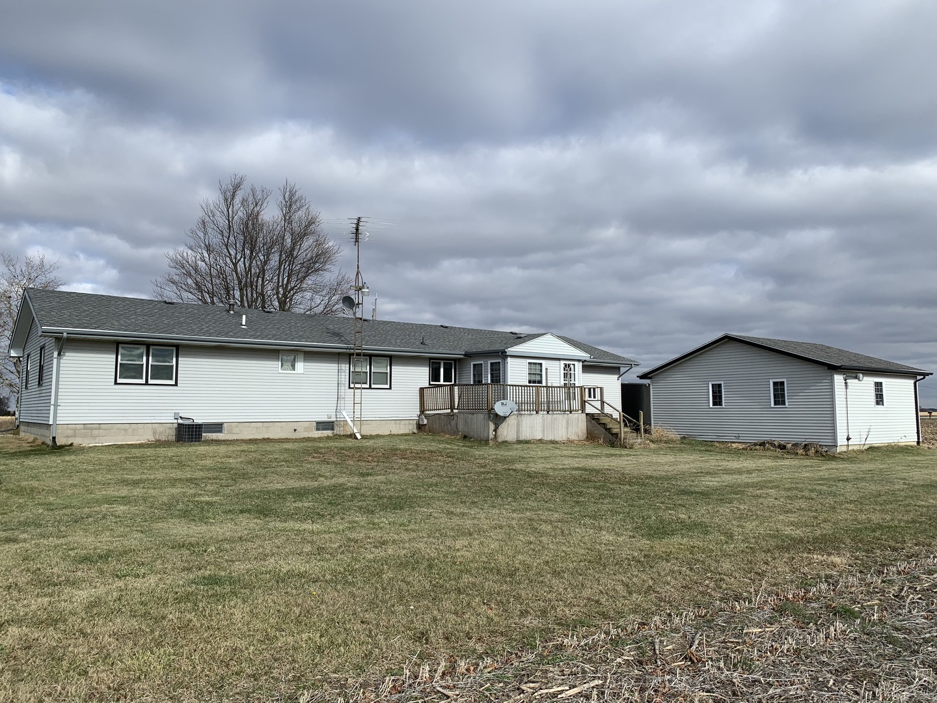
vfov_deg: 53.1
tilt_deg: +3.9
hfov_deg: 67.3
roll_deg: +0.3
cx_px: 468
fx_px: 704
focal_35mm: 26
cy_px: 352
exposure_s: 1/2833
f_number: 1.8
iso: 25
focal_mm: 4.25
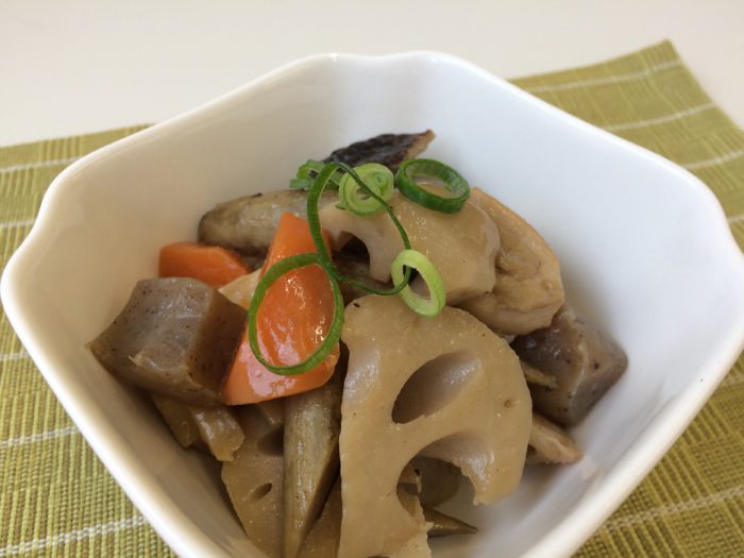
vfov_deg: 48.2
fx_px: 623
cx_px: 372
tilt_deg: -47.3
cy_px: 279
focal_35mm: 29
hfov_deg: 61.7
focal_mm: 4.15
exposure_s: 1/120
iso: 40
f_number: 2.2
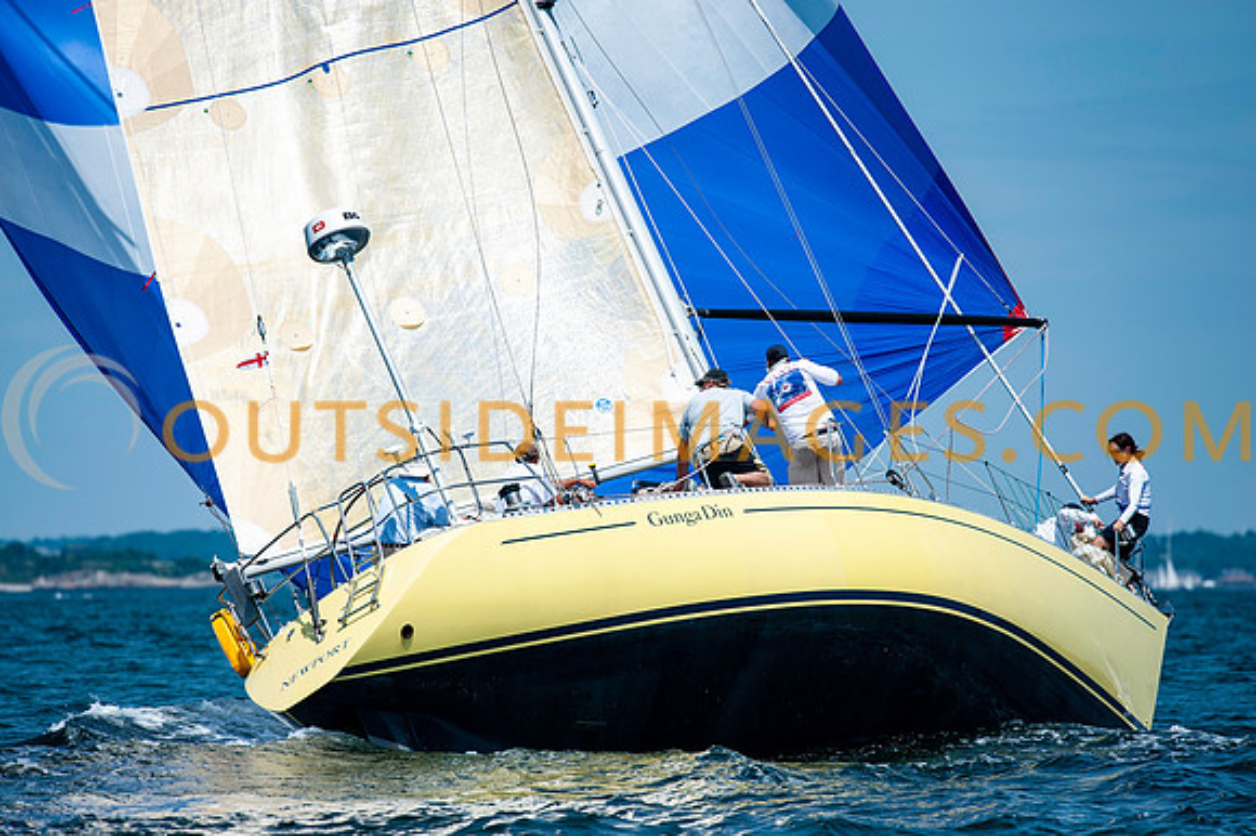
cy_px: 418
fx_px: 10823
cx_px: 628
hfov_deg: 6.6
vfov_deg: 4.4
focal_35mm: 310
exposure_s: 1/2000
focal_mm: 300
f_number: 5
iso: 250
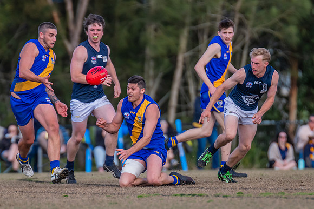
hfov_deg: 2.9
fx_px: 6176
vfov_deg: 1.9
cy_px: 155
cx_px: 155
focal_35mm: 708
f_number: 4.5
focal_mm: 380
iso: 800
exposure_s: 1/2000
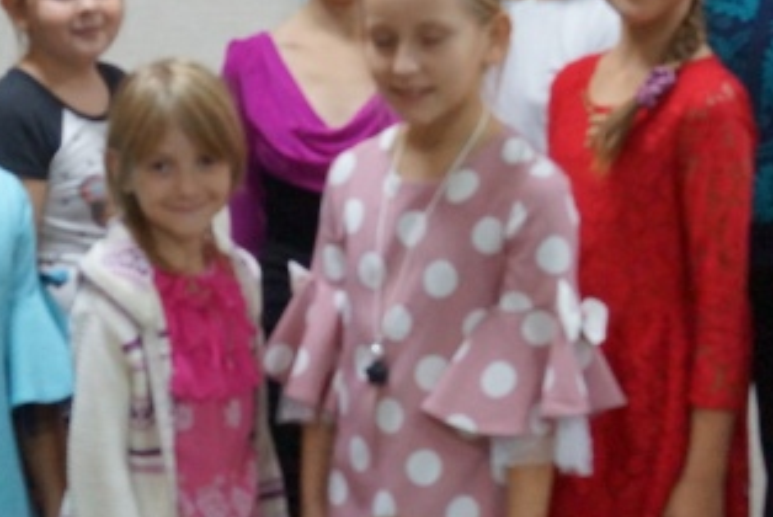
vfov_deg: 15.3
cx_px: 219
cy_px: 501
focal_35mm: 88
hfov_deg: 22.9
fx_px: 1891
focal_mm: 18
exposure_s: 1/160
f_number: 4
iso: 1600
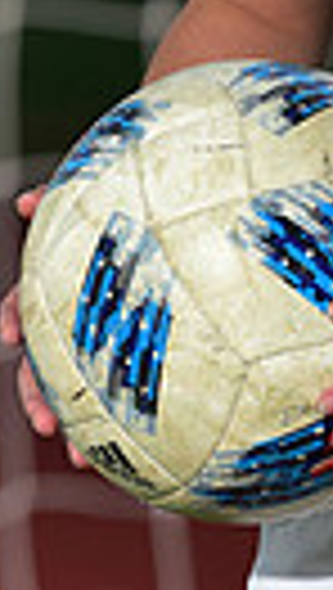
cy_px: -270
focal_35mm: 928
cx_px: 610
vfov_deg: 2.3
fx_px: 14521
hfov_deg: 1.3
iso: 250
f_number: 4.5
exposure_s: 1/200
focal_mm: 200
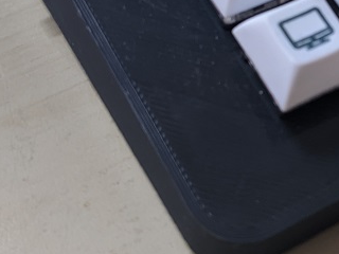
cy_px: 13
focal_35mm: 85
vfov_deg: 17.1
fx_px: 832
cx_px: 343
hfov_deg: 22.1
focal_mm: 4.44
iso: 188
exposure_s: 1/25
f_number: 1.8
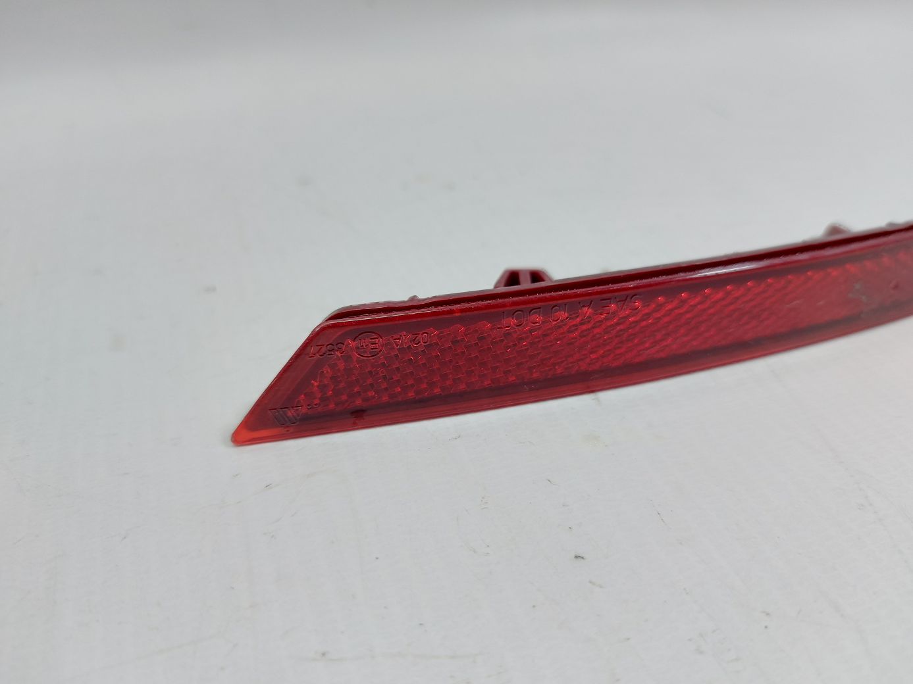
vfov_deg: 56.8
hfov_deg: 71.6
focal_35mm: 24
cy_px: 342
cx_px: 456
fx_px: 633
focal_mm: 5.23
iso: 80
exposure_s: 1/50
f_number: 1.8
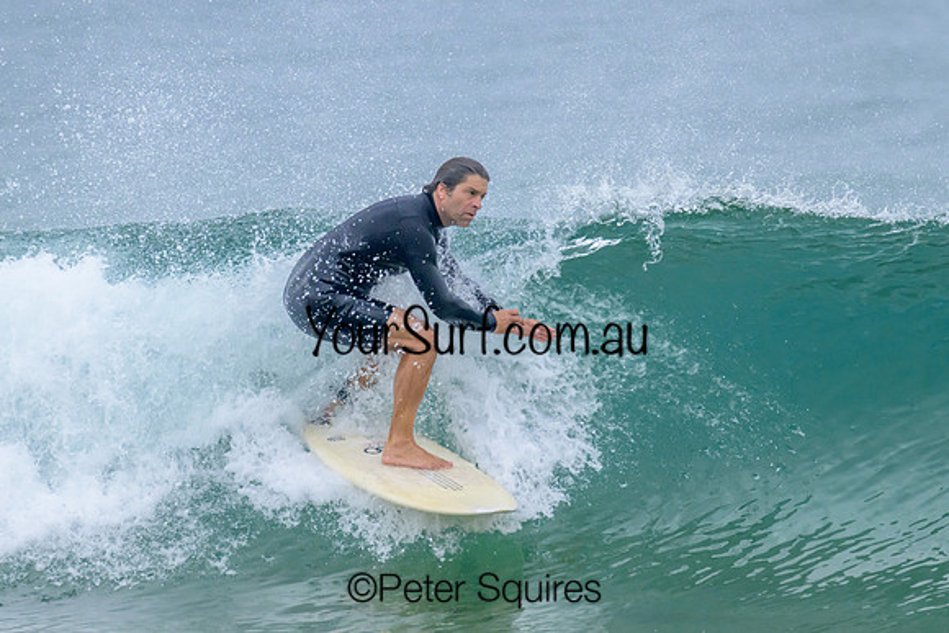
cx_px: 503
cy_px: 244
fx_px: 26481
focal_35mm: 1004
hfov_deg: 2.1
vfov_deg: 1.4
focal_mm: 800
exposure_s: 1/2000
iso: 2500
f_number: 11
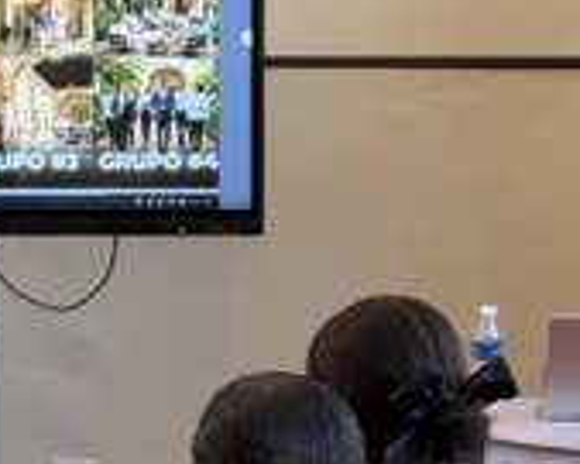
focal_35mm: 202
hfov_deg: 9.2
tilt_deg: -4.2
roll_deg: +1.3
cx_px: -450
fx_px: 3465
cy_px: 251
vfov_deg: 7.6
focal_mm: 6.76
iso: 125
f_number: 1.78
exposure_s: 1/60
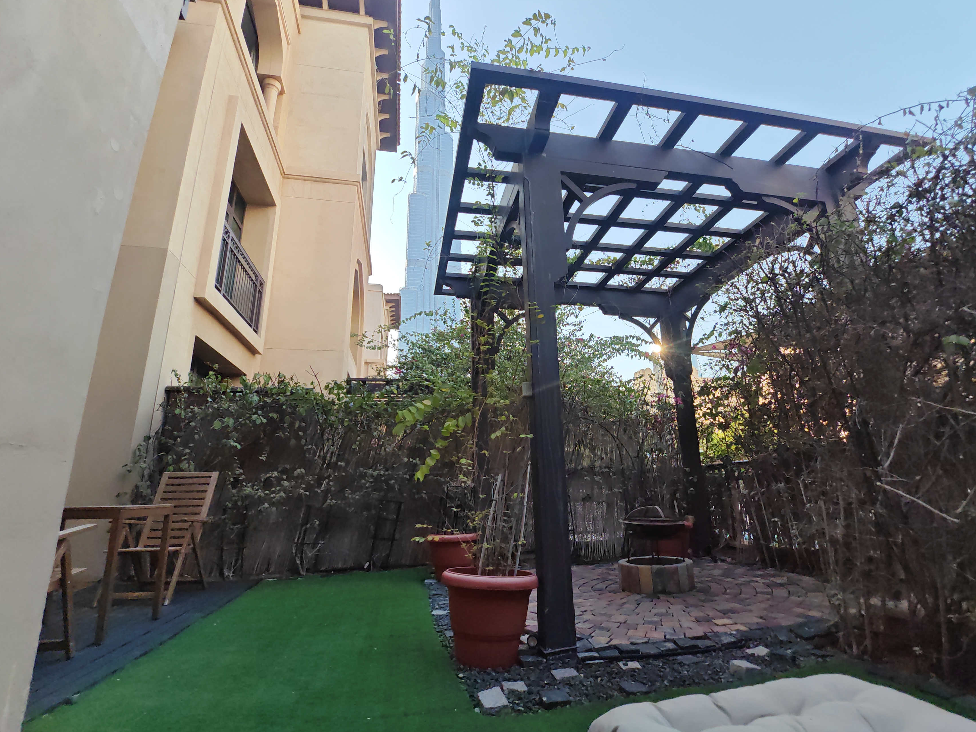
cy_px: 351
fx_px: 479
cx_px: 511
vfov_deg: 74.7
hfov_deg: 91.0
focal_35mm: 17
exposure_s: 1/320
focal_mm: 1.96
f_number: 2.2
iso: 50
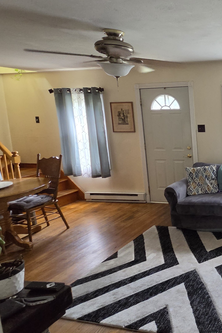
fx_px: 231
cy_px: 143
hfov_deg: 37.9
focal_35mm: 25
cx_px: 269
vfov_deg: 71.1
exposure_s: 1/60
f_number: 2.2
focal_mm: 2.2
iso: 320
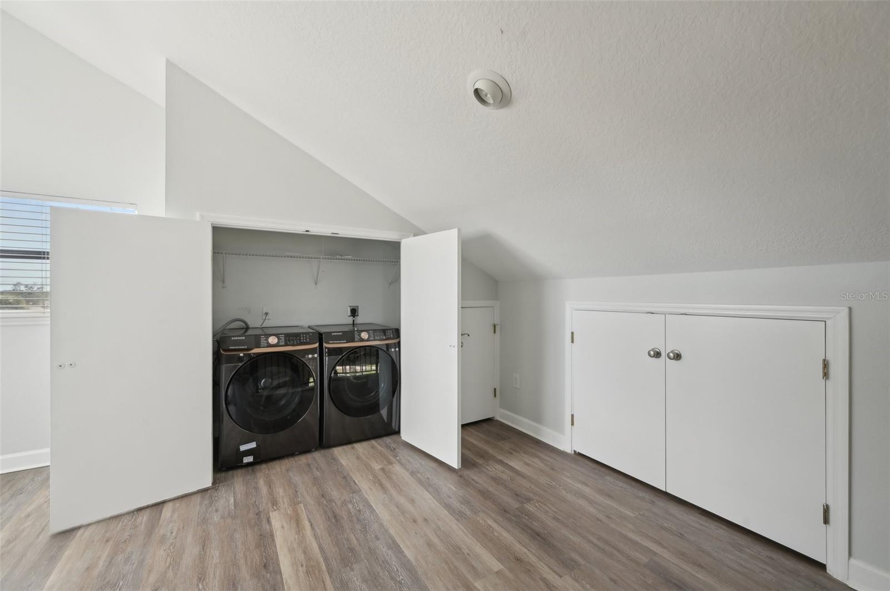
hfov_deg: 104.3
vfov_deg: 81.1
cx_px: 445
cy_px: 296
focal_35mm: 14
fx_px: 346
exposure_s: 1/40
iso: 400
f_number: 8
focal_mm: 14
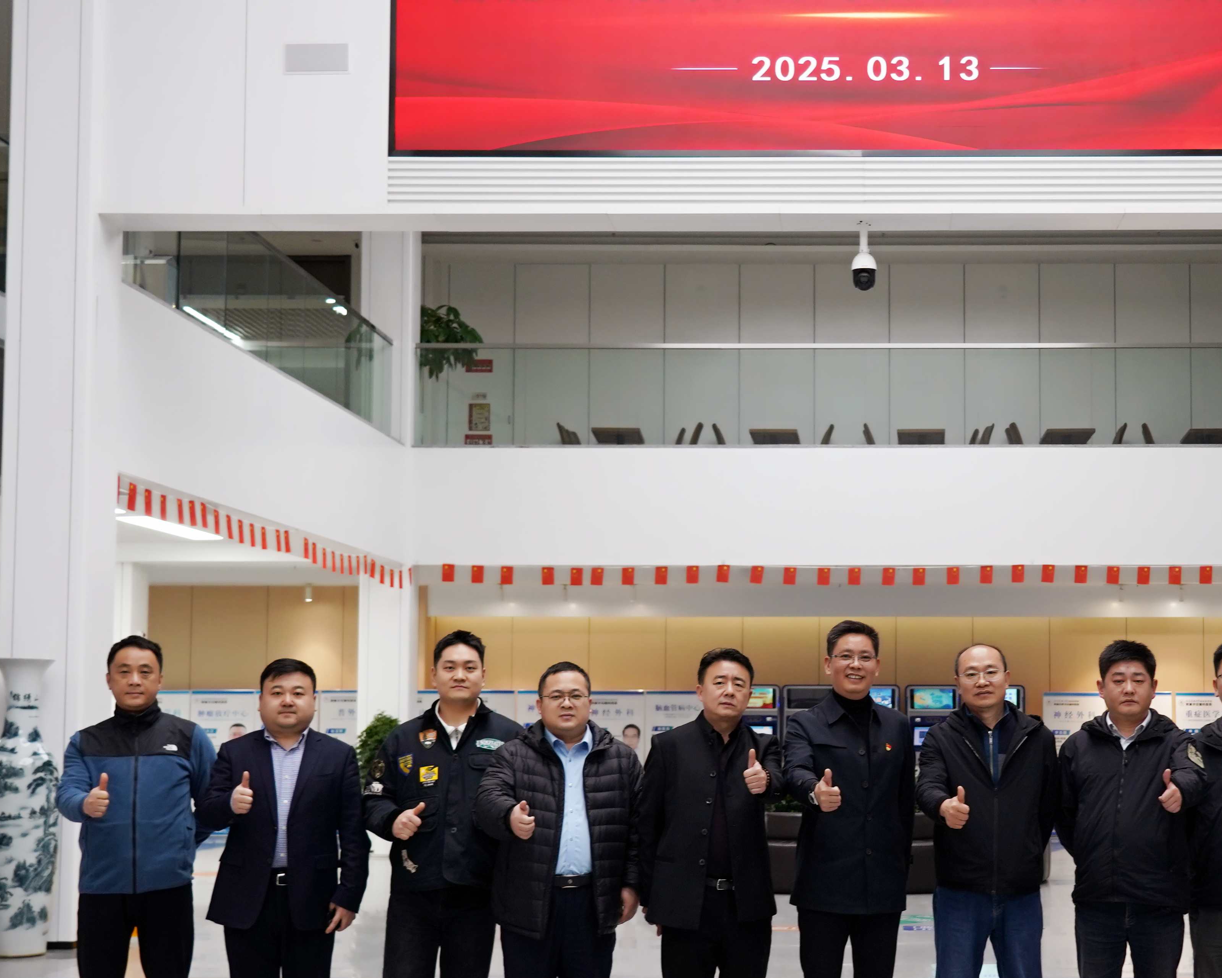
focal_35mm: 58
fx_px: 2098
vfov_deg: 26.2
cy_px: 562
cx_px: 846
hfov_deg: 32.1
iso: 800
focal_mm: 33
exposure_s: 1/160
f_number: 4
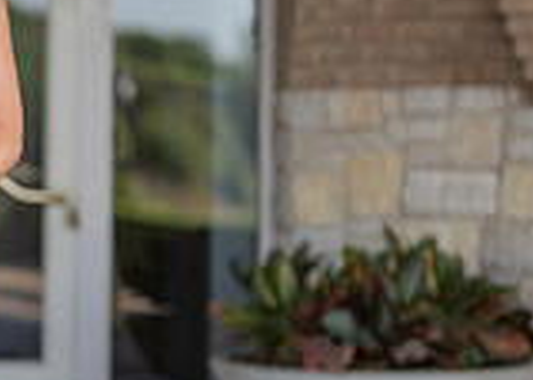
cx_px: -158
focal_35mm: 218
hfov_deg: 9.1
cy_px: 320
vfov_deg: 6.6
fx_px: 3297
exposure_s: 1/1000
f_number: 1.2
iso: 160
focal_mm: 50
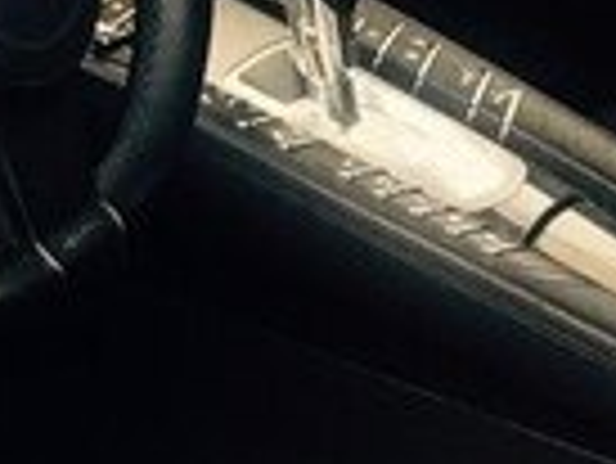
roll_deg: +0.1
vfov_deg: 10.0
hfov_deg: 13.5
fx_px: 2494
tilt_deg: -12.9
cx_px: -234
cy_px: -381
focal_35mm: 140
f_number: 2.2
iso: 100
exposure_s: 1/33
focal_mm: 4.15
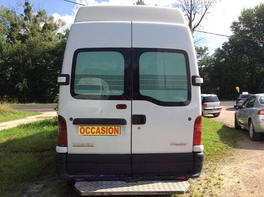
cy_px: 98
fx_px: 244
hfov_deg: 56.9
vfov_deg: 44.1
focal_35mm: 32
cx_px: 132
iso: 32
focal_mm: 3.3
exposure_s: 1/986
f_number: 2.4
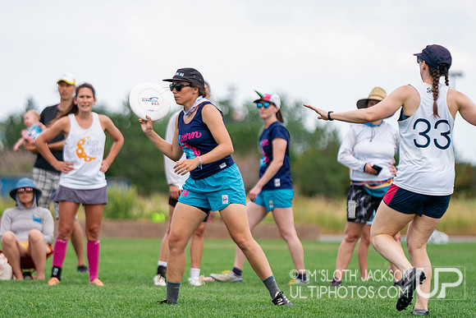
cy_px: 147
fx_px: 5072
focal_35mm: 384
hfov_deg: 5.4
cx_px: 186
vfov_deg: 3.6
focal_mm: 200
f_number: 2.8
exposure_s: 1/3200
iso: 640
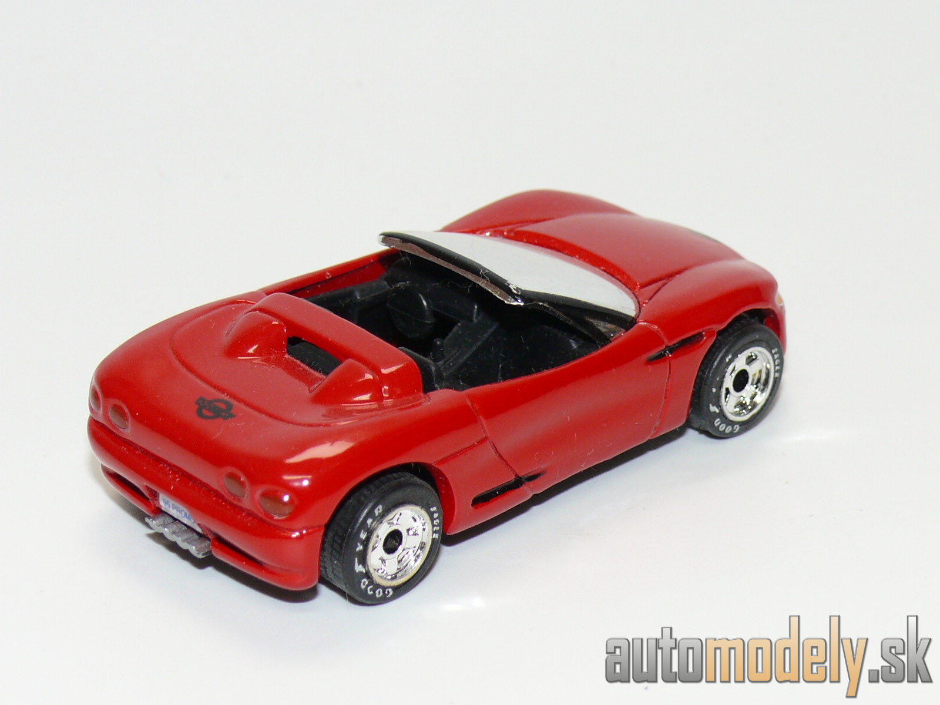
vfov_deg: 13.5
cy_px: 352
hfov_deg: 17.9
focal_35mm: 110
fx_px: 2987
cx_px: 470
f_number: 4
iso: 100
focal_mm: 14
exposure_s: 1/30
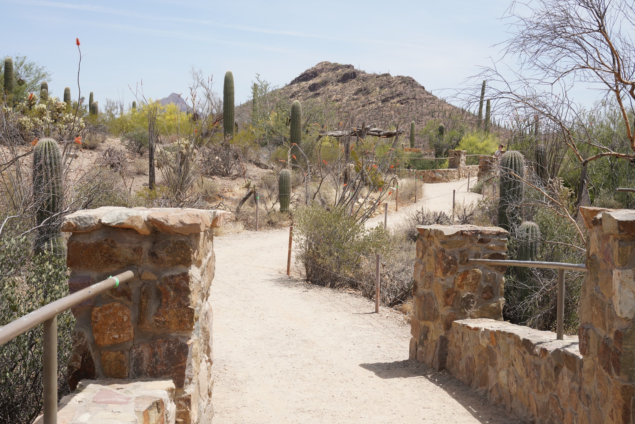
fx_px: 882
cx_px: 318
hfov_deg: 39.6
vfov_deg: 27.0
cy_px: 212
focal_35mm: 50
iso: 100
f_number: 13
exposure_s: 1/100
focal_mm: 50
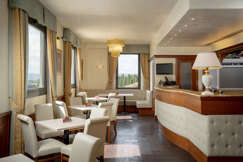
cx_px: 122
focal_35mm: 33
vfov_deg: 39.5
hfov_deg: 56.6
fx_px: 225
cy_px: 81
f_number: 6.3
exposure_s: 1/160
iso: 400
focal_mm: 33.4
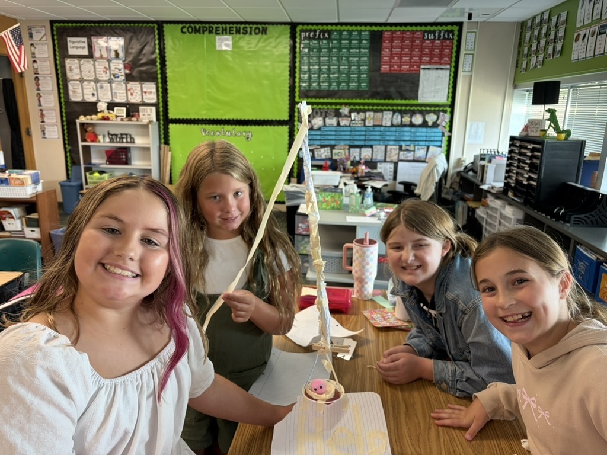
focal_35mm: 26
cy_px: 228
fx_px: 456
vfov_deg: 53.1
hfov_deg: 67.3
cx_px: 304
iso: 100
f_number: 1.6
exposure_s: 1/75
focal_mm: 5.96
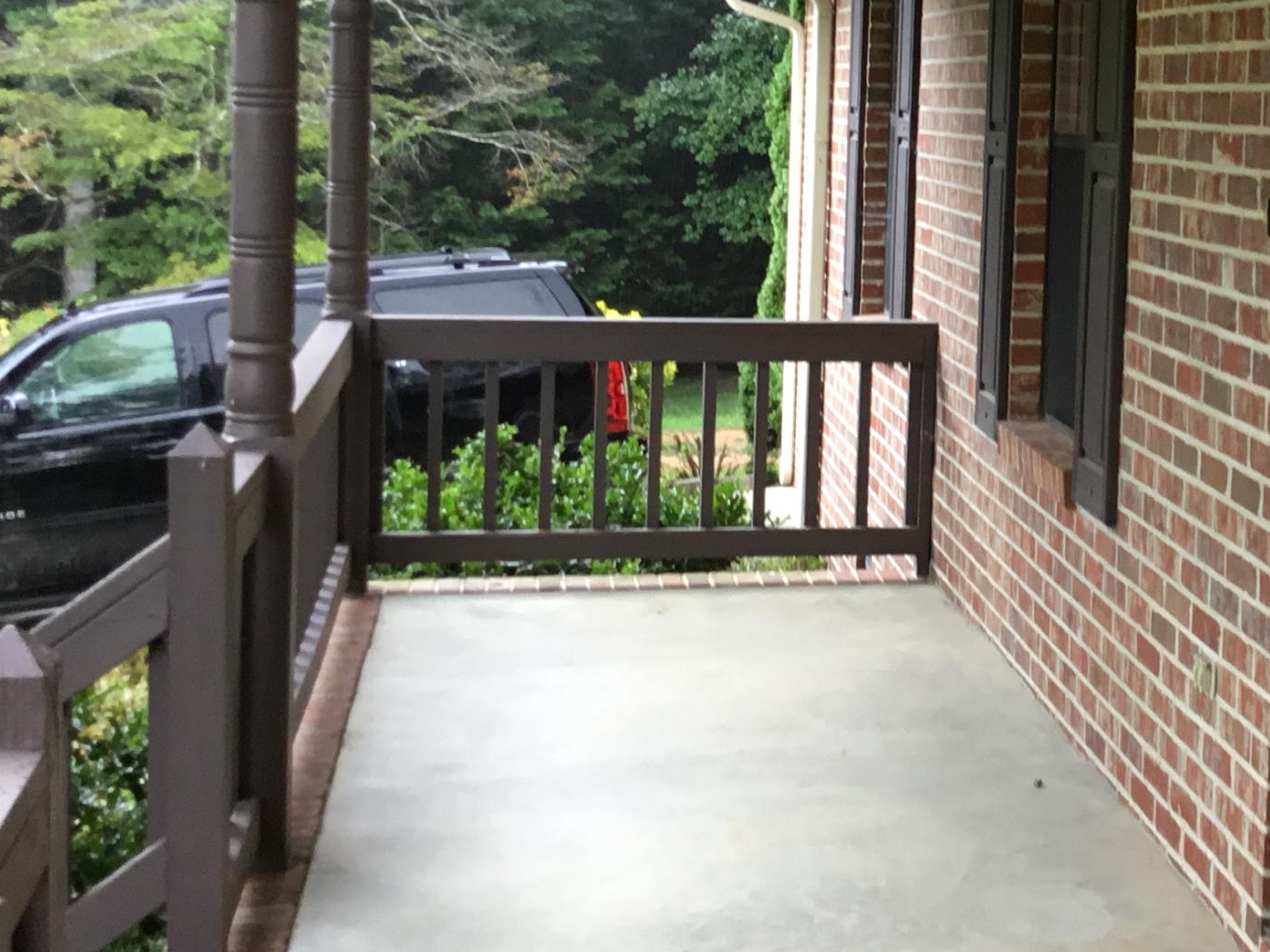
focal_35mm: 67
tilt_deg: -5.3
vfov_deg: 21.8
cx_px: 1200
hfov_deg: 27.6
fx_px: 2458
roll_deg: -1.6
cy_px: 311
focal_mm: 3.3
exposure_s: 1/30
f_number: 2.4
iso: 50
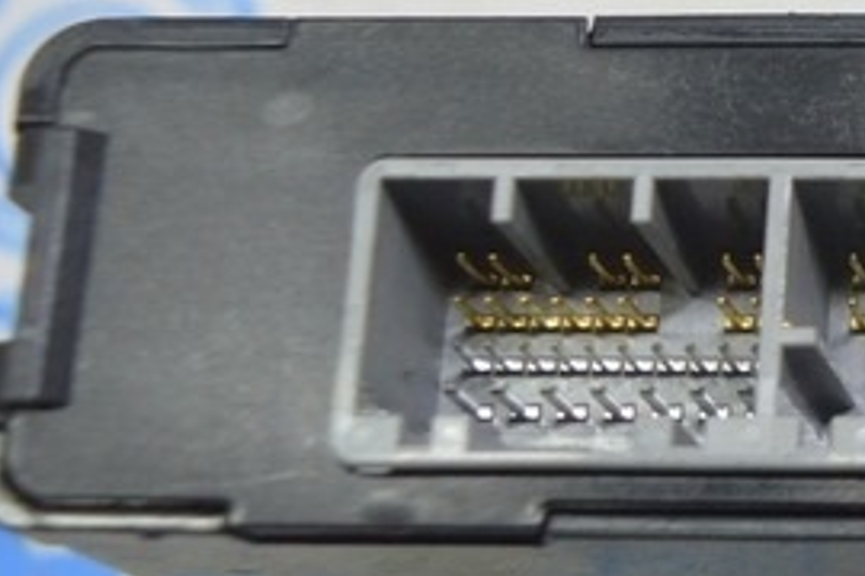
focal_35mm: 125
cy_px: 37
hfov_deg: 15.4
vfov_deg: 10.9
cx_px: 1224
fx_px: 3003
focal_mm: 22
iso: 400
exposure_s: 1/40
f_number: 3.8
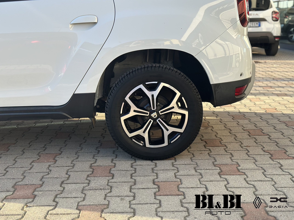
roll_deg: -0.2
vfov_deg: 30.3
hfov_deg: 39.7
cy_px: 110
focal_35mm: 48
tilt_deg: -11.8
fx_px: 408
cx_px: 147
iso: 100
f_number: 1.78
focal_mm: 6.86
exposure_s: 1/944
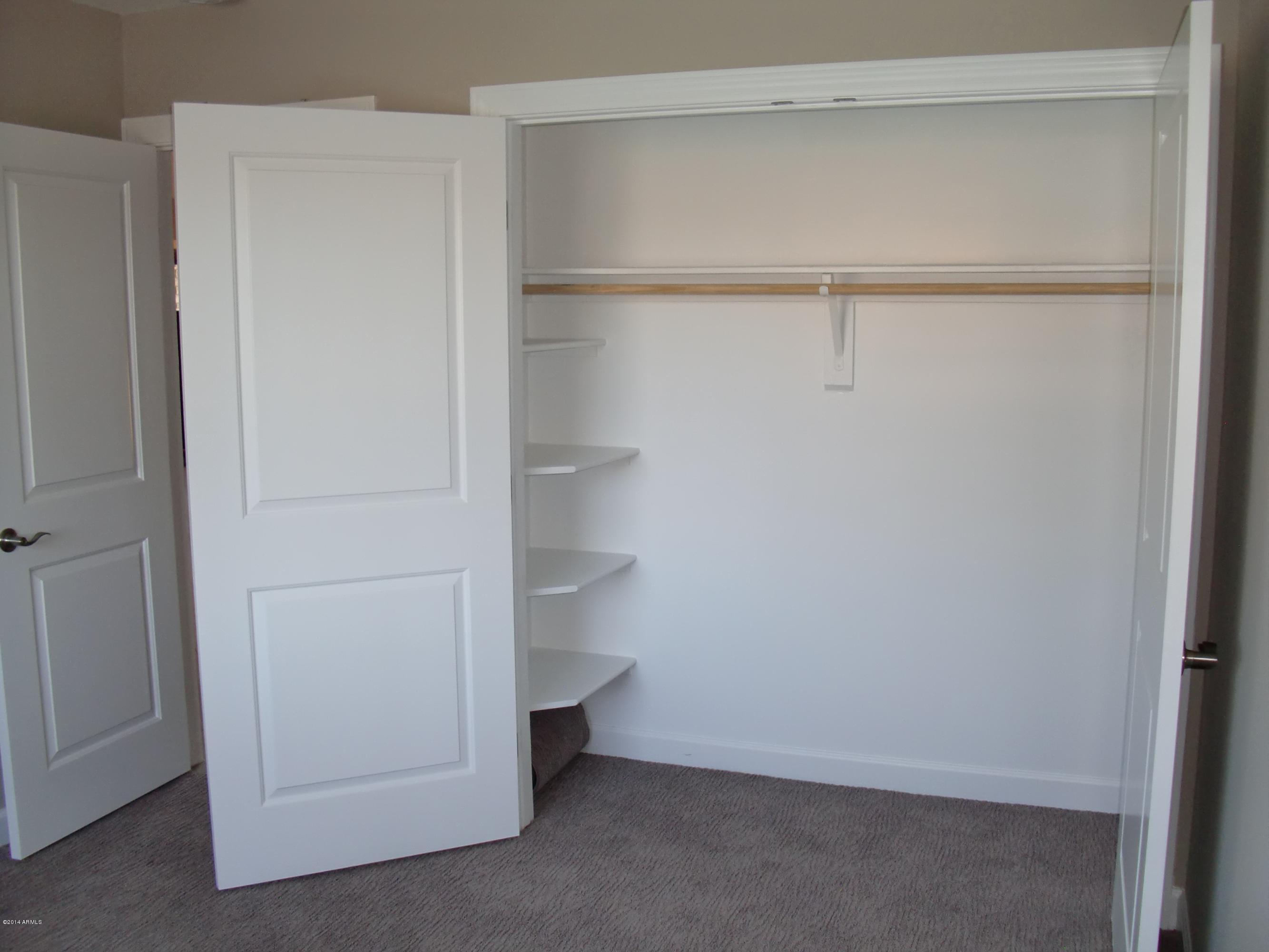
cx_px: 634
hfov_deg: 51.4
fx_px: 1320
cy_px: 476
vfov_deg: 39.7
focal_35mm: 36
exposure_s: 1/60
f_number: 2.8
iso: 160
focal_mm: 6.3
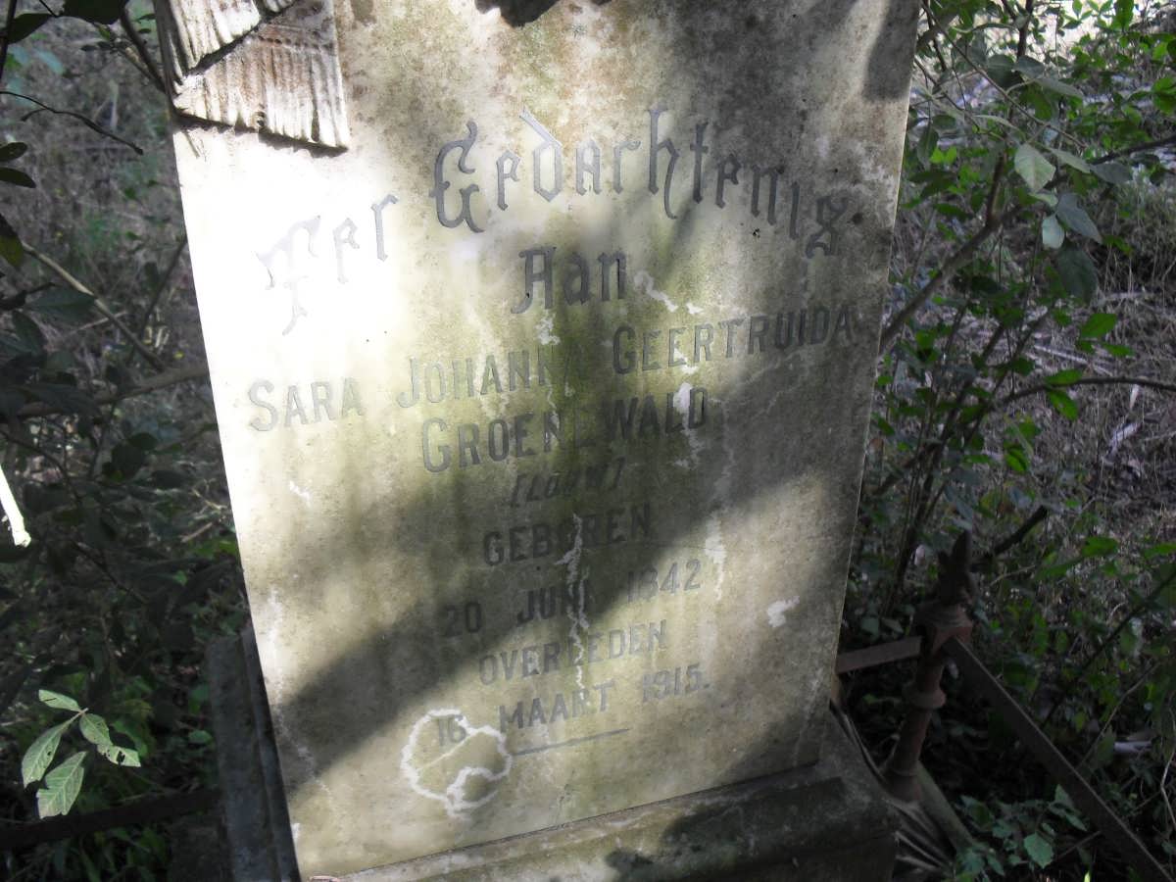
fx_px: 1291
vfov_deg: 37.7
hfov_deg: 49.0
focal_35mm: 38
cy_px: 441
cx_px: 588
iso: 80
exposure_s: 1/90
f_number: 2.8
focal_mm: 6.3
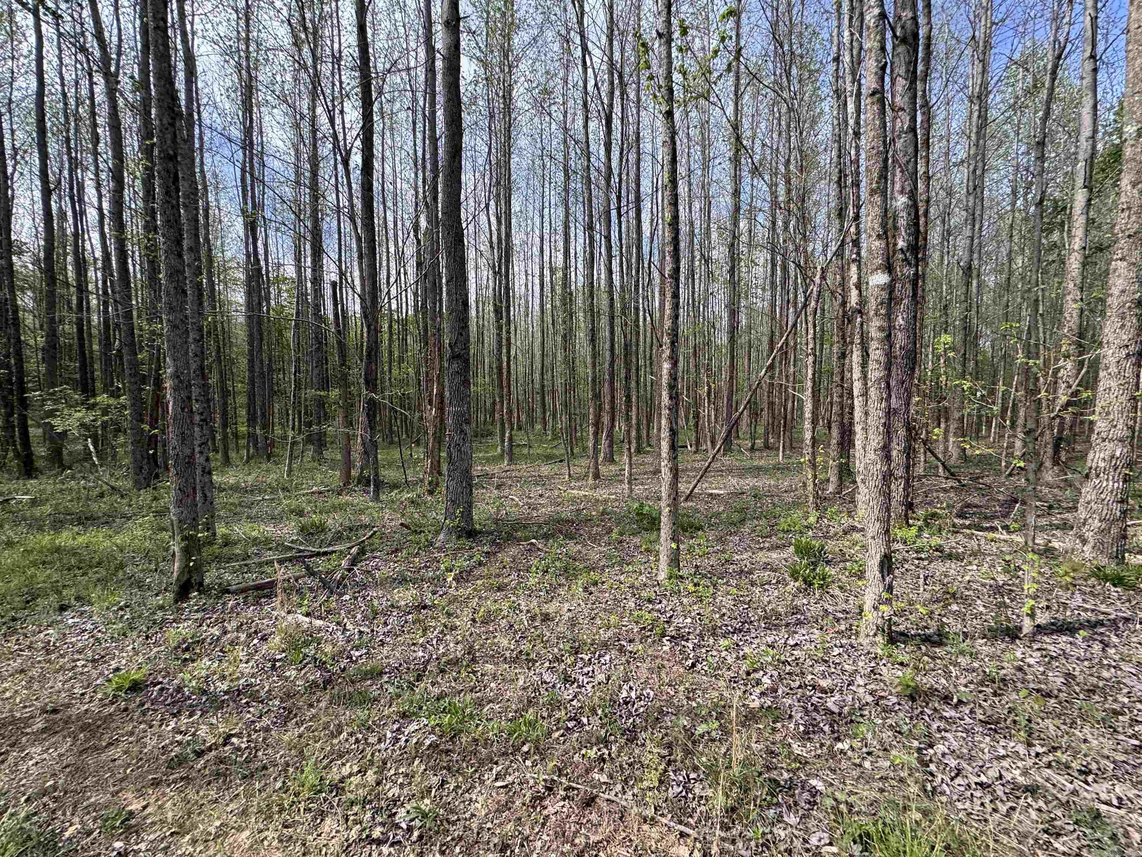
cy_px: 428
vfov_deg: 85.7
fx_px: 462
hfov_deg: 102.1
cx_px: 571
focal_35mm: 14
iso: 40
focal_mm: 2.22
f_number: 2.2
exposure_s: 1/421
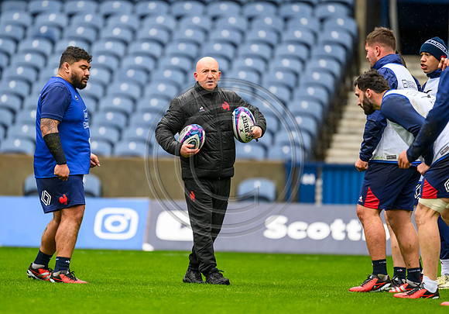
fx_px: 8063
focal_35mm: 637
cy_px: 148
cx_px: 206
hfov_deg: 3.2
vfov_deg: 2.2
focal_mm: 560
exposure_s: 1/1000
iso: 2500
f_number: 4
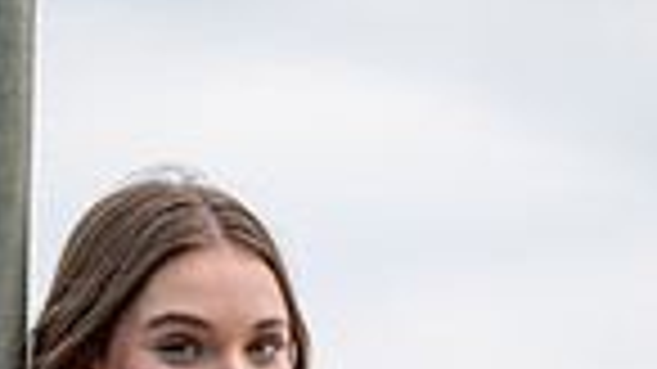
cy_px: 999
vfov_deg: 4.3
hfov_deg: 7.9
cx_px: 158
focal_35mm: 274
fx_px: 4772
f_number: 1.2
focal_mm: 85
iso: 100
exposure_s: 1/320
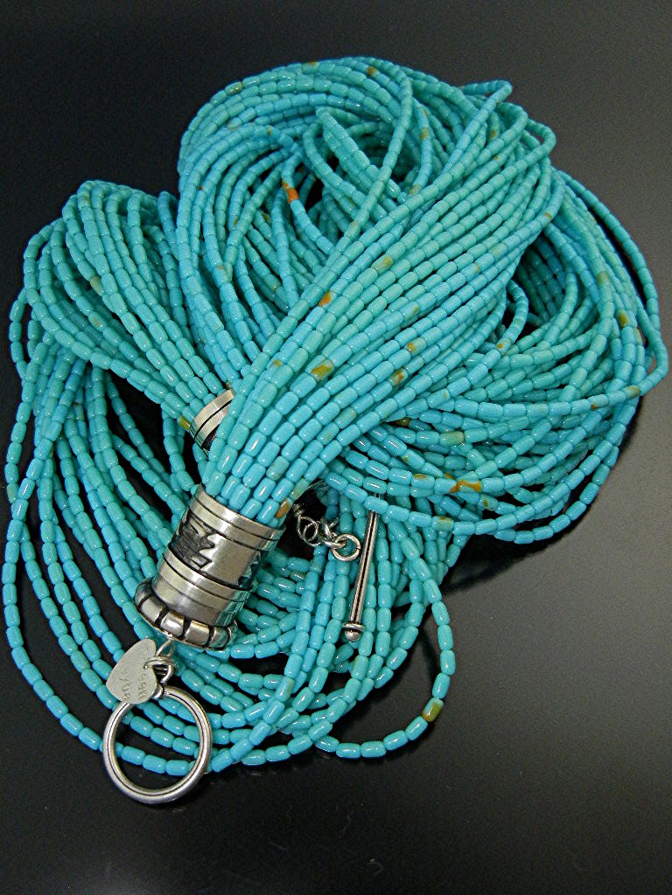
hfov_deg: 36.8
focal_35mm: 39
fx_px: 1009
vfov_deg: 47.9
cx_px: 336
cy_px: 448
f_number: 7.4
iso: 592
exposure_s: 1/30
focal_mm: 7.1
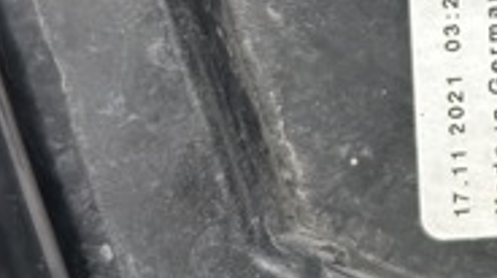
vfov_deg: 6.6
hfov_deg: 11.4
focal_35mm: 182
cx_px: 727
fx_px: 2396
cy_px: -90
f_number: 1.78
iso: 160
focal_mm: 6.86
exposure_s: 1/100
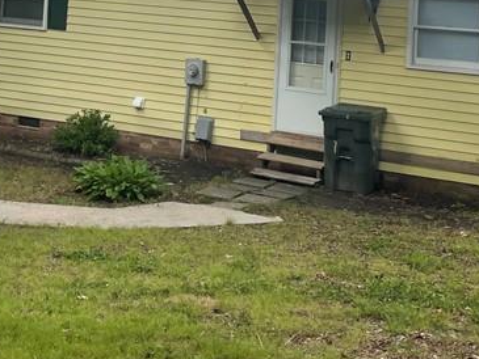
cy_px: -69
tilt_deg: +5.2
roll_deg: -3.3
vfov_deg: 19.1
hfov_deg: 26.6
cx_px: 190
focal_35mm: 73
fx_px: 1010
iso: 32
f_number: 1.6
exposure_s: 1/868
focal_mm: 4.2
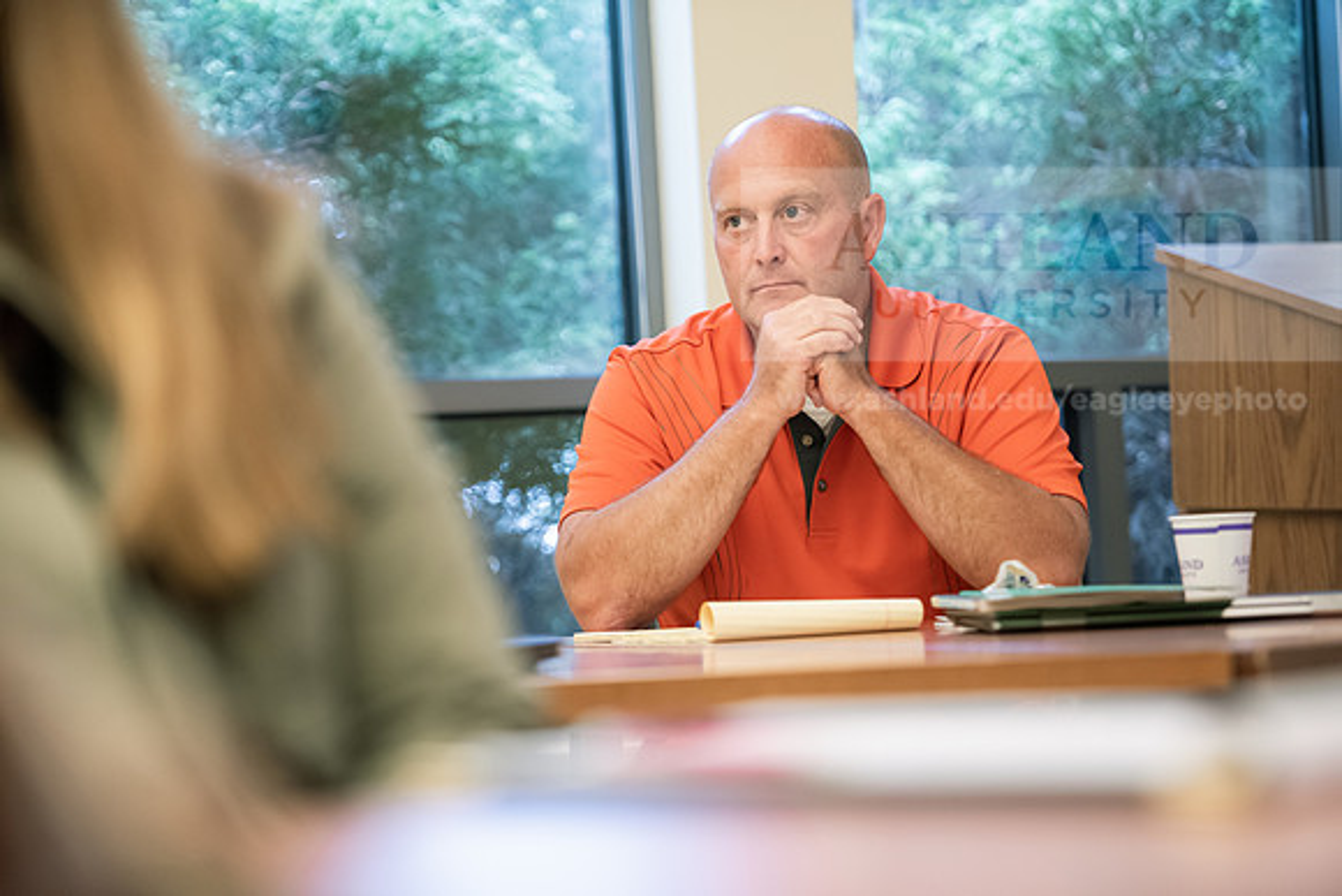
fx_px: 4325
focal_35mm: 116
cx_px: 671
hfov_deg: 17.6
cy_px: 448
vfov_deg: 11.8
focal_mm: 116
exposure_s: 1/200
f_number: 2.8
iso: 2000
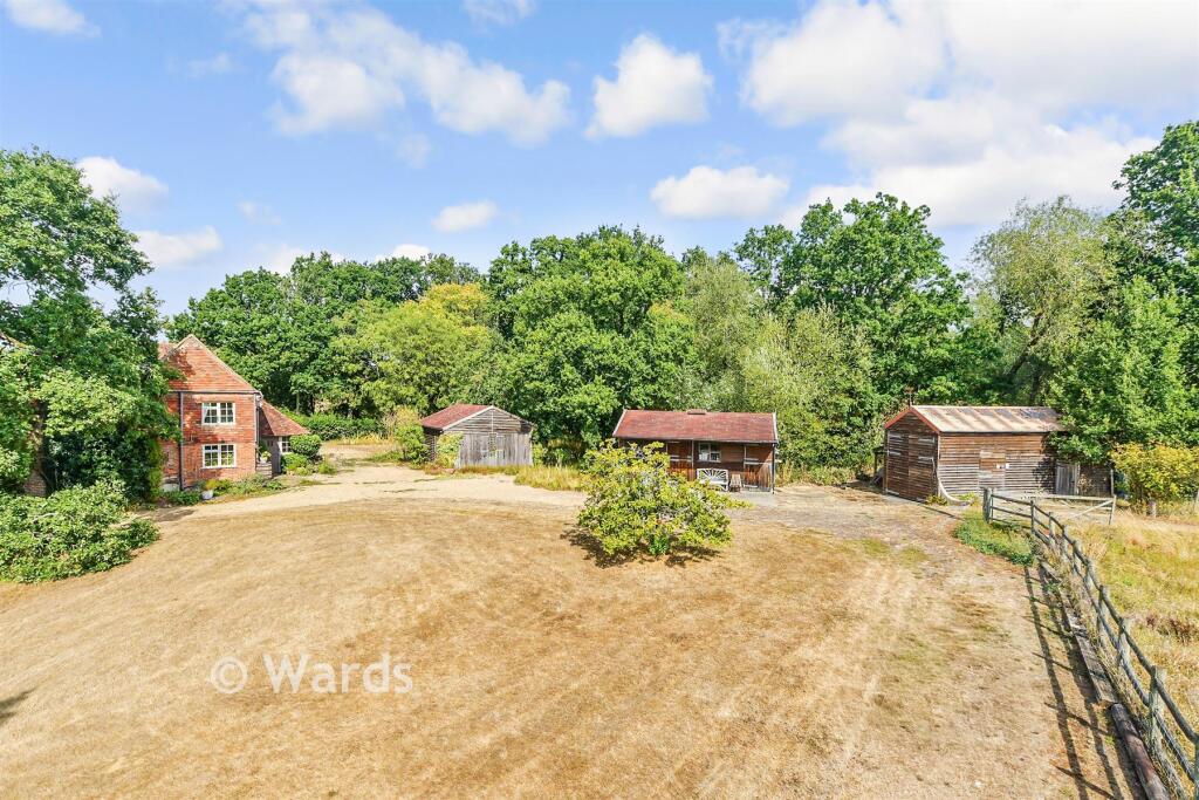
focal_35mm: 15
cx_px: 600
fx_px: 500
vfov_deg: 77.3
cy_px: 400
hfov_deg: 100.4
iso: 160
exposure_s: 1/200
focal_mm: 10
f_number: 9
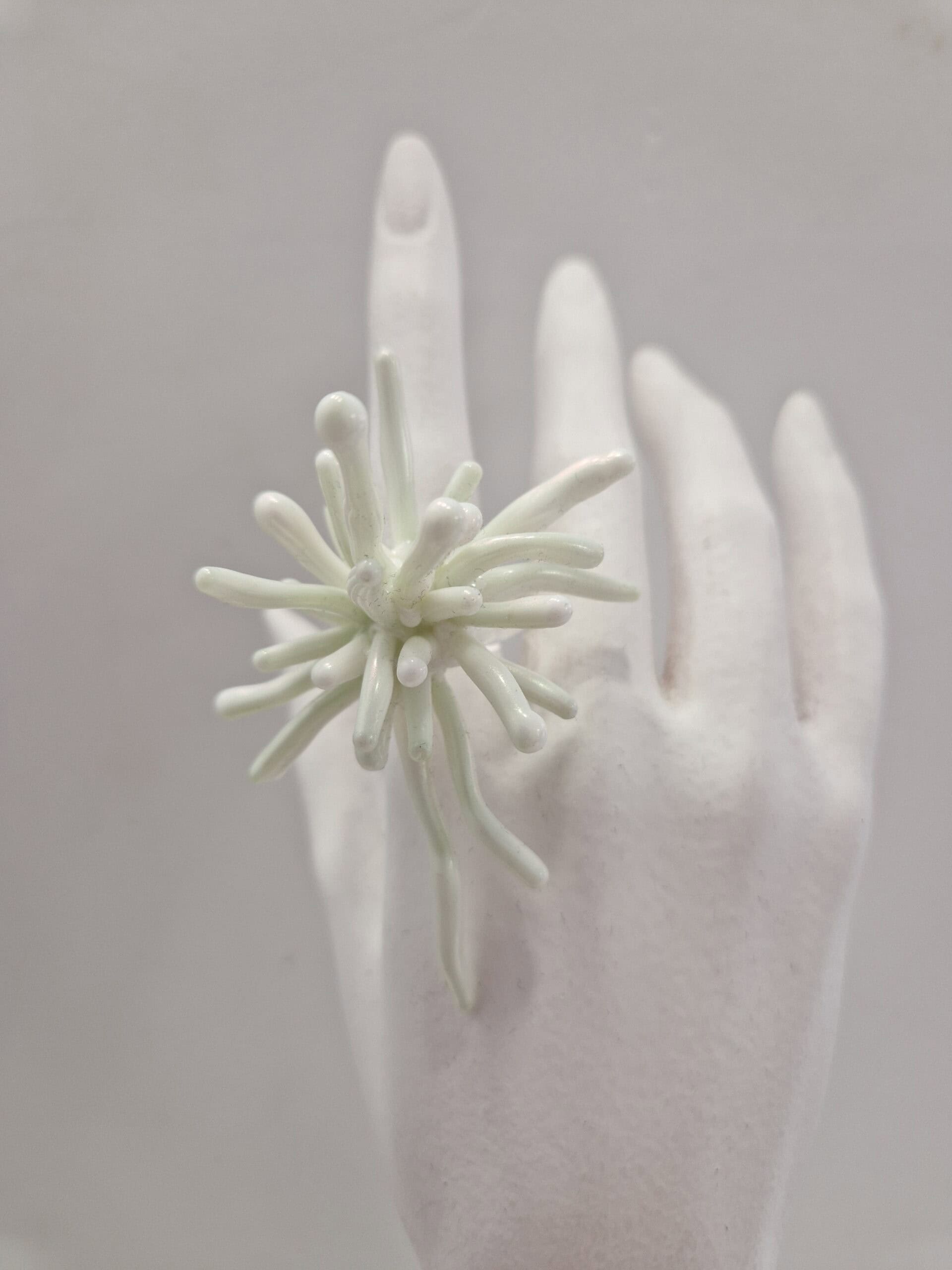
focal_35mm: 23
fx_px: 843
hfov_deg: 58.9
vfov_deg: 73.9
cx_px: 476
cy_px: 635
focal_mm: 5.4
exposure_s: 1/256
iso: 50
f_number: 1.8
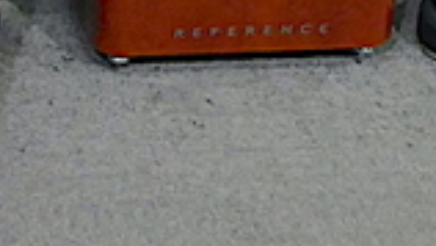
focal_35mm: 219
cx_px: -397
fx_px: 2533
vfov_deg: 5.3
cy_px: -456
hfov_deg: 9.3
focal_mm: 5.8
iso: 200
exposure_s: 1/8
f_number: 3.6
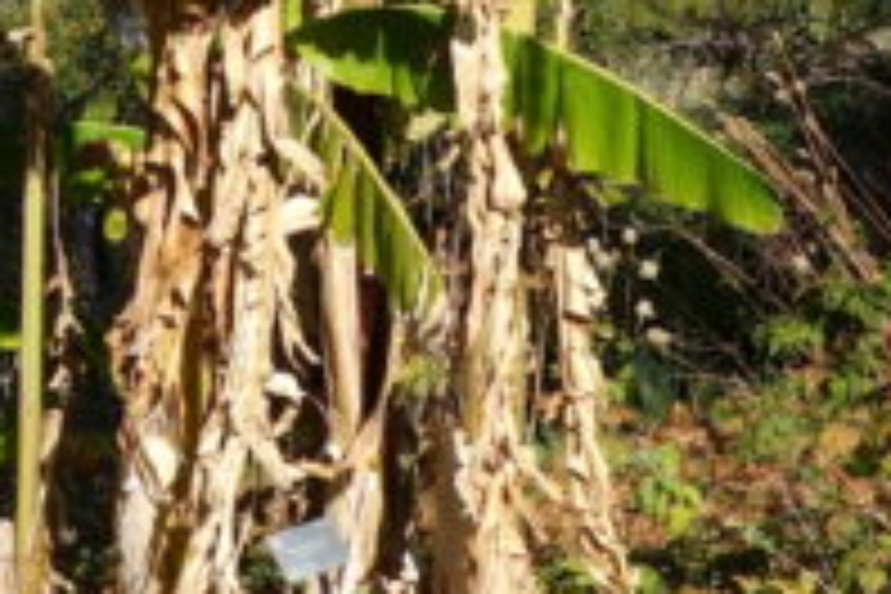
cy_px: -673
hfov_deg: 13.1
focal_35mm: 145
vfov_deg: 8.8
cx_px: -558
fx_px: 3588
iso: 125
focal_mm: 10.4
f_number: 5.6
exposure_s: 1/400
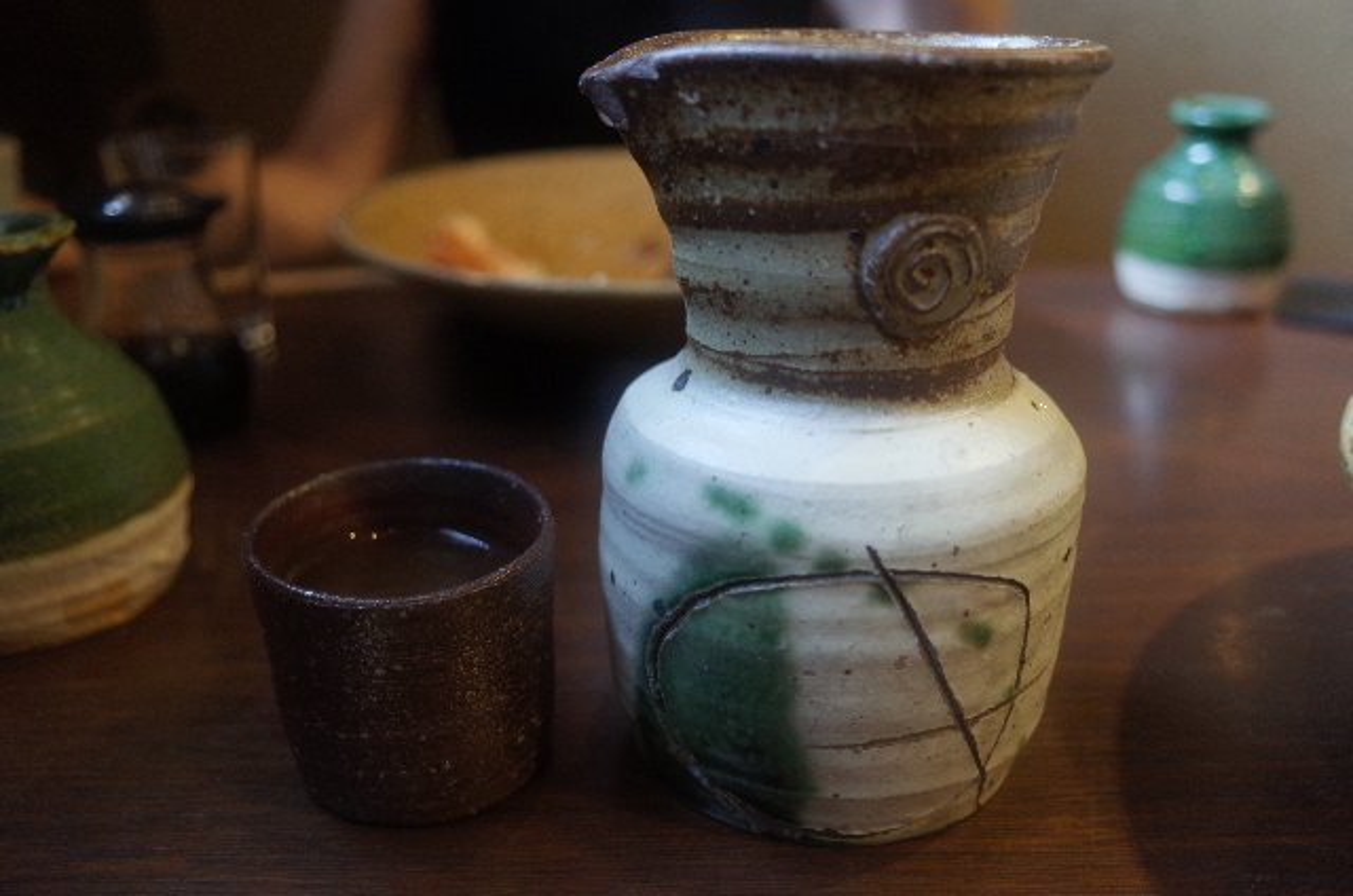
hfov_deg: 65.6
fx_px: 1050
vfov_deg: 46.2
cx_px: 676
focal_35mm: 28
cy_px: 448
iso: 800
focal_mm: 18.3
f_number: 2.8
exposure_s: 1/15
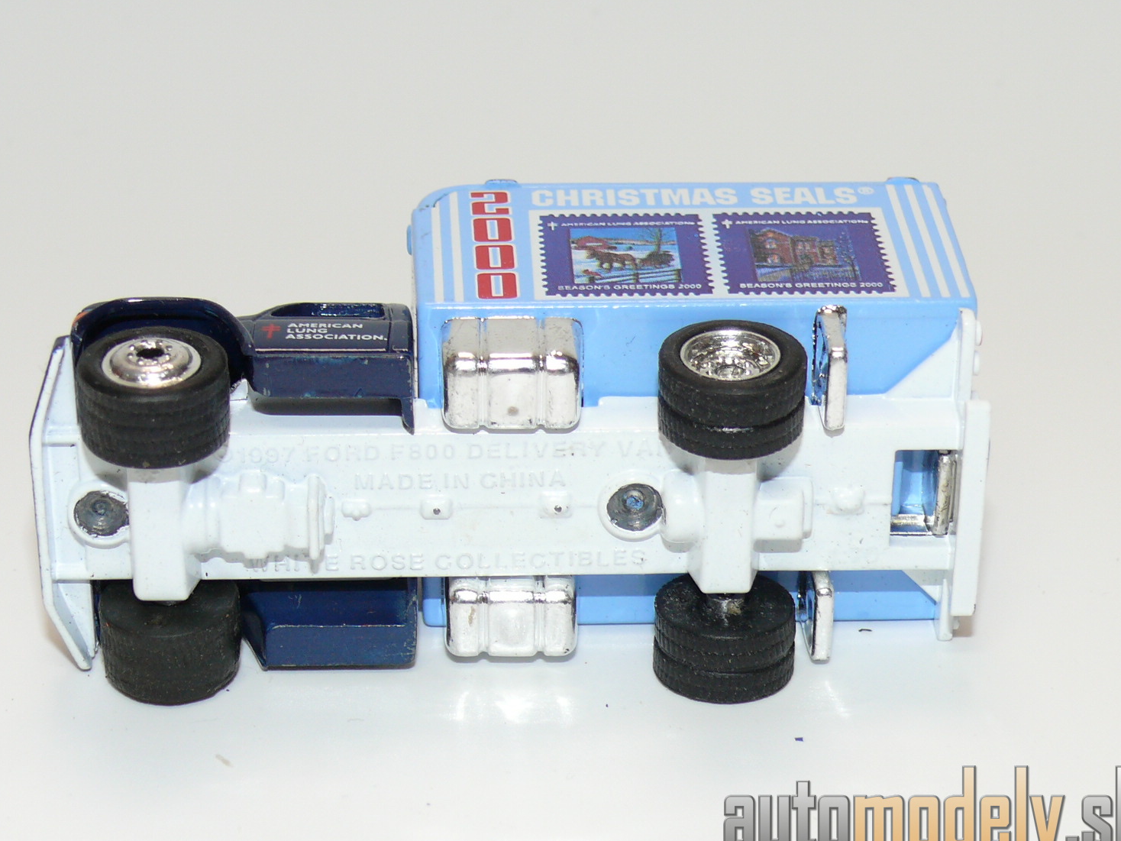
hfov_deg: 20.2
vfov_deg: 15.2
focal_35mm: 97
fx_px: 3141
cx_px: 548
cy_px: 424
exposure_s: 1/30
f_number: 4
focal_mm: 12.4
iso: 100
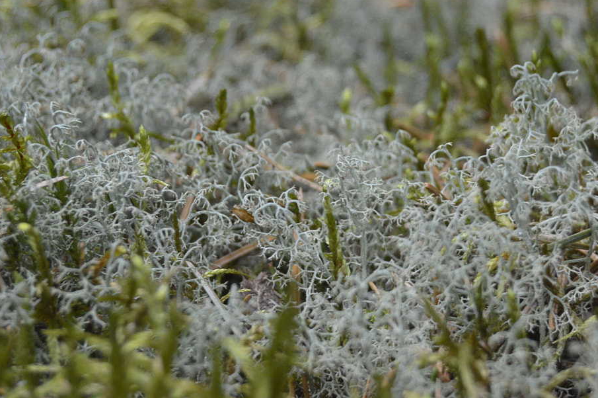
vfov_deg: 9.4
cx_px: 367
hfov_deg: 14.1
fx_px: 2421
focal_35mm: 146
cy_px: 195
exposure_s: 1/60
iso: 800
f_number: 5.6
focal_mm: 55
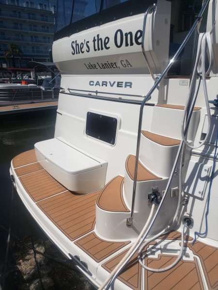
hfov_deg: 53.1
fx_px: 218
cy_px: 145
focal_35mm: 26
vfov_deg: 67.3
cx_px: 109
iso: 50
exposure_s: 1/4481
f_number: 2.4
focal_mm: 4.3
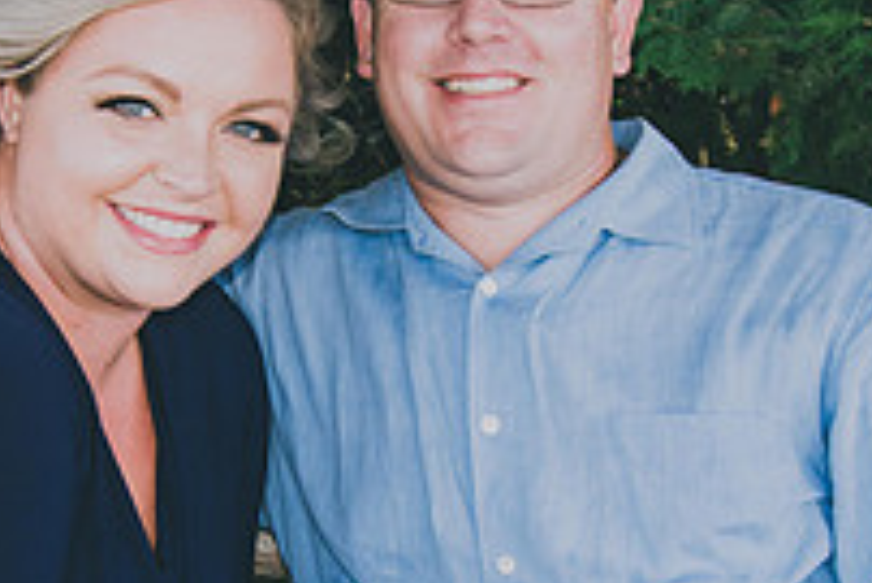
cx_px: 319
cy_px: 443
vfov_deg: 15.8
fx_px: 2085
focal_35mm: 86
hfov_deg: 23.6
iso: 320
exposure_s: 1/125
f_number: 5.6
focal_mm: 20
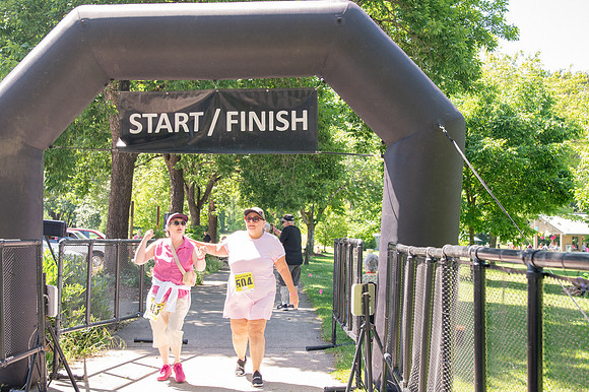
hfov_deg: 42.8
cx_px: 294
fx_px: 752
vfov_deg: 29.2
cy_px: 196
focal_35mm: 46
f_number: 4
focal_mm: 31
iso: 500
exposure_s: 1/400
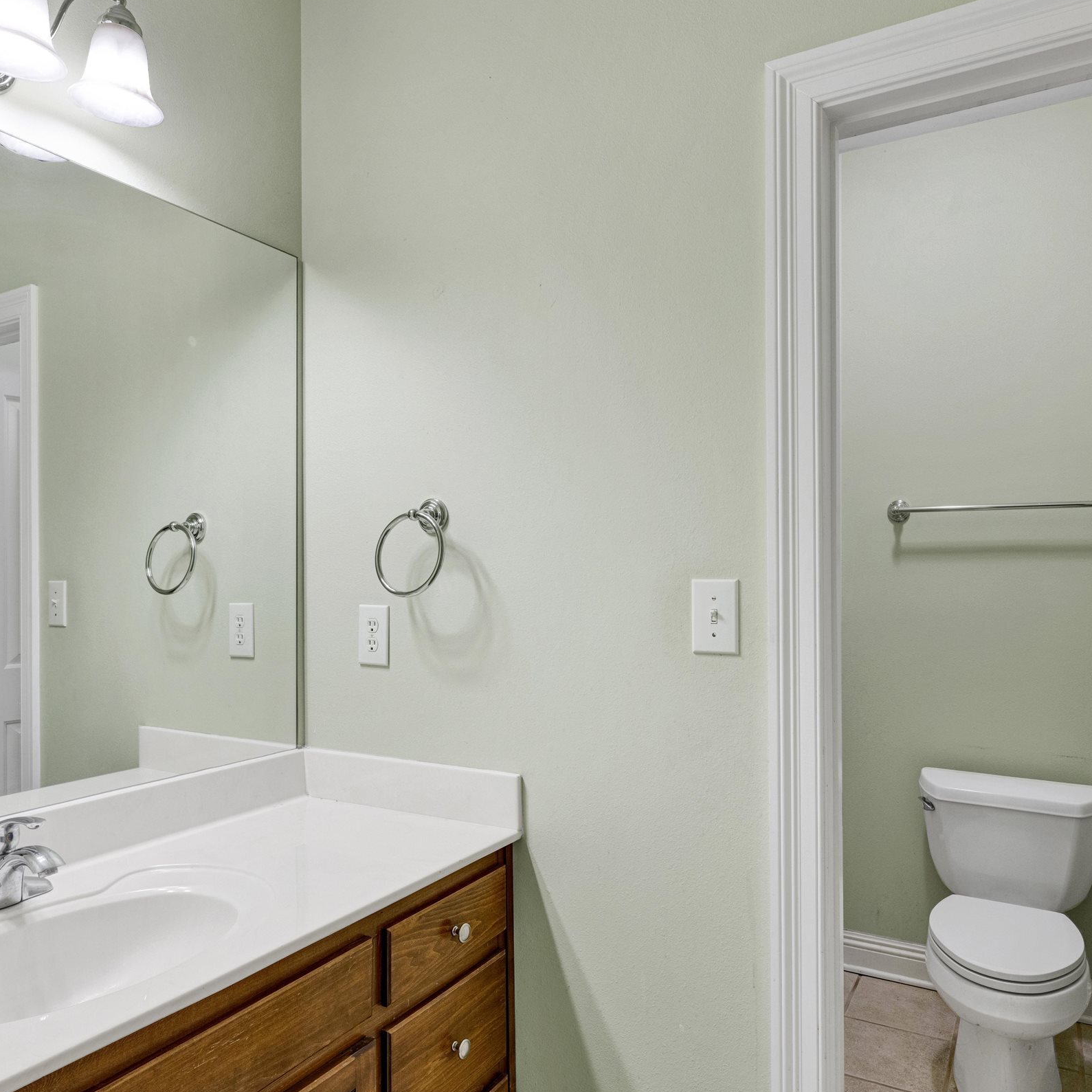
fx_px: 850
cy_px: 561
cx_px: 559
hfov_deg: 65.4
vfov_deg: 65.4
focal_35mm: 24
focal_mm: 14.5
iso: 400
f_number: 11
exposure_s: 1/13
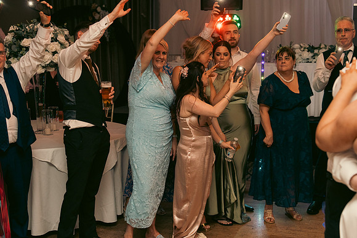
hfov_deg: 38.2
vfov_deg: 26.0
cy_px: 119
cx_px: 178
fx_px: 516
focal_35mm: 52
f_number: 3.5
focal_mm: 52
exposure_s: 1/160
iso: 2500
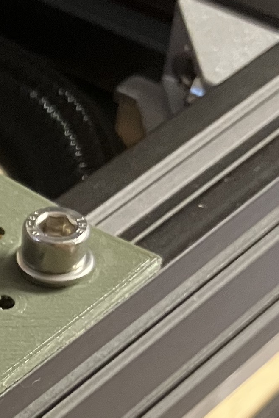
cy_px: 451
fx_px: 1383
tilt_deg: -47.9
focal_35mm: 119
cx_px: -297
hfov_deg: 10.5
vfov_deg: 16.7
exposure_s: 1/33
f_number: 1.8
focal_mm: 3.99
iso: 320
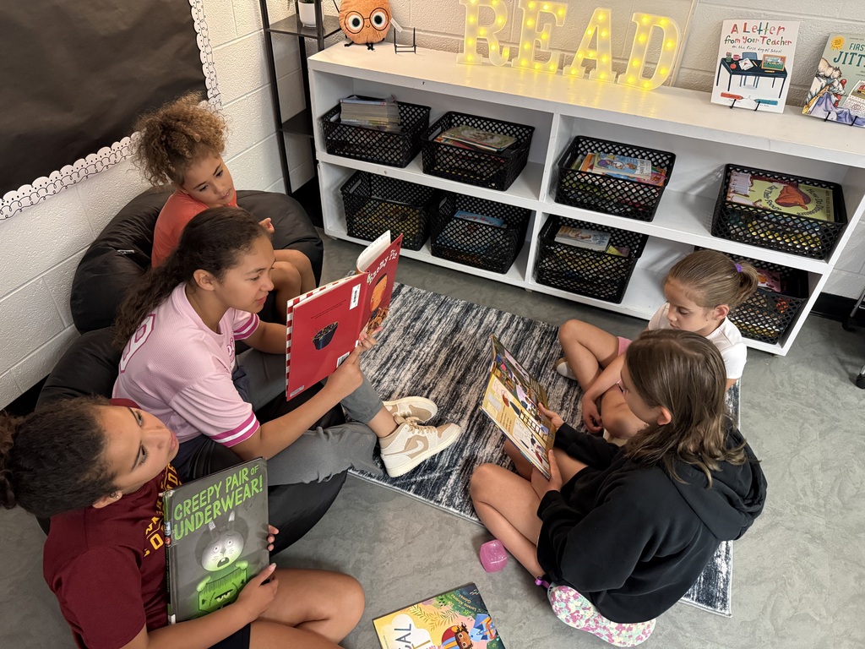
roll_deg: -1.7
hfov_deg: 71.6
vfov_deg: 56.8
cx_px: 432
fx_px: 600
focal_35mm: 24
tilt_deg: -38.8
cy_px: 324
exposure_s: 1/40
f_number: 1.78
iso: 800
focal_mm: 6.76
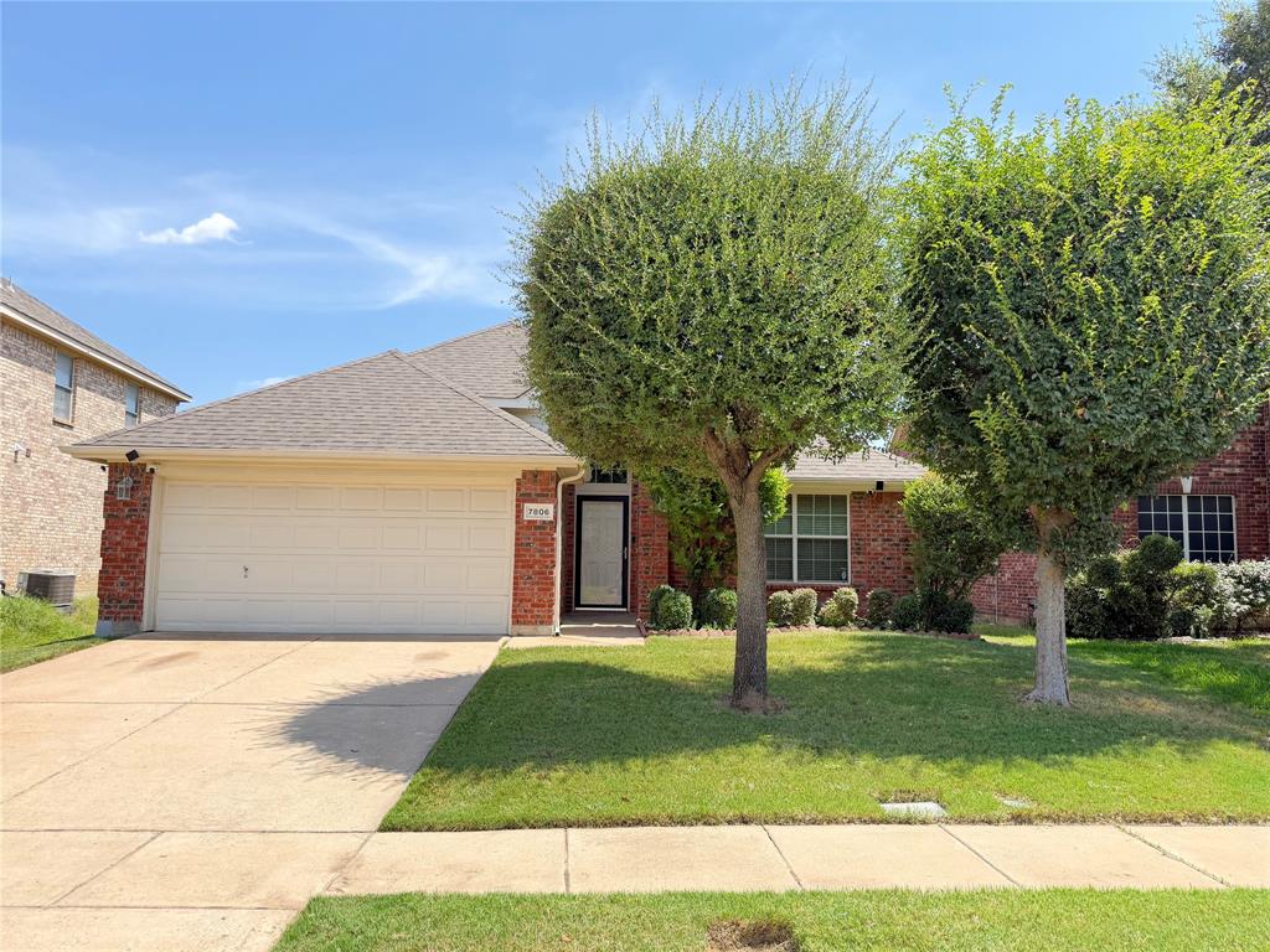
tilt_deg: +5.6
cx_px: 635
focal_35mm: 24
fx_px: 881
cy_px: 476
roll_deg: -1.1
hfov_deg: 71.6
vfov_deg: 56.8
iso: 100
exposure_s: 1/567
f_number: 1.78
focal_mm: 6.76
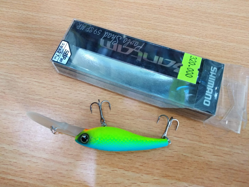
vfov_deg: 53.1
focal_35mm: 26
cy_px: 94
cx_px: 124
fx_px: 187
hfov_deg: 67.3
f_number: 2.2
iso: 1600
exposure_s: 1/25
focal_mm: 3.81
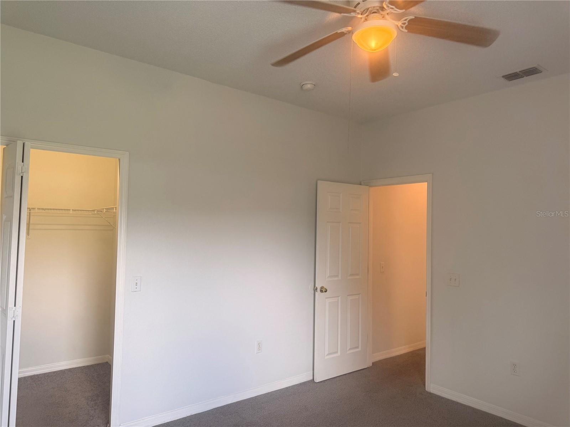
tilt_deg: +2.2
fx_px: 395
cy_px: 214
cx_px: 285
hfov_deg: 71.6
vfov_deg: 56.8
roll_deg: -1.2
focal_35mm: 24
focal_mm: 6.76
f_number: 1.78
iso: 100
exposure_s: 1/120
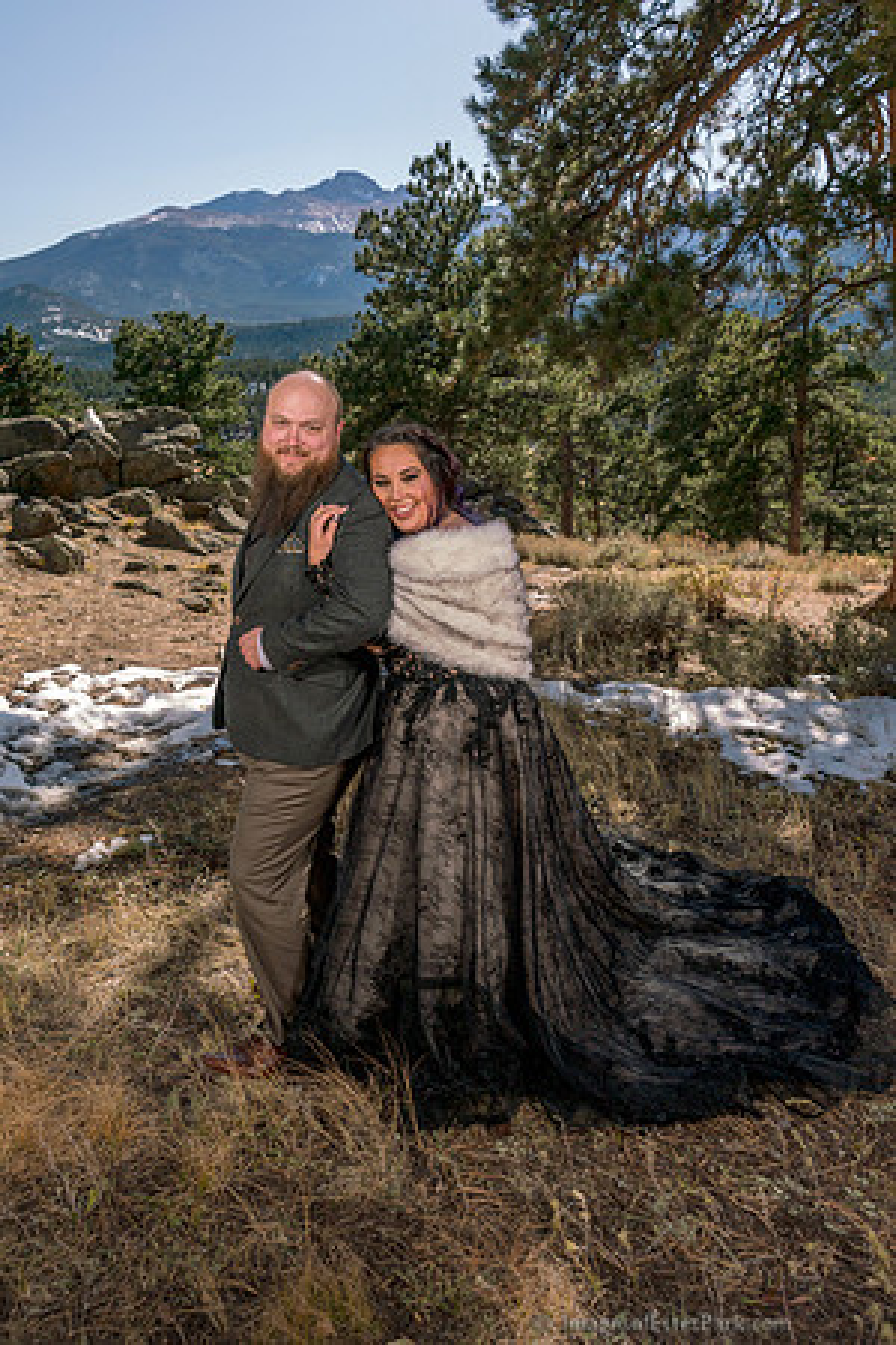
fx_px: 971
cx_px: 448
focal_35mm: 26
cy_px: 672
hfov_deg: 49.6
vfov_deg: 69.4
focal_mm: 26
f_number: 4.5
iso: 200
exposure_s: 1/2500
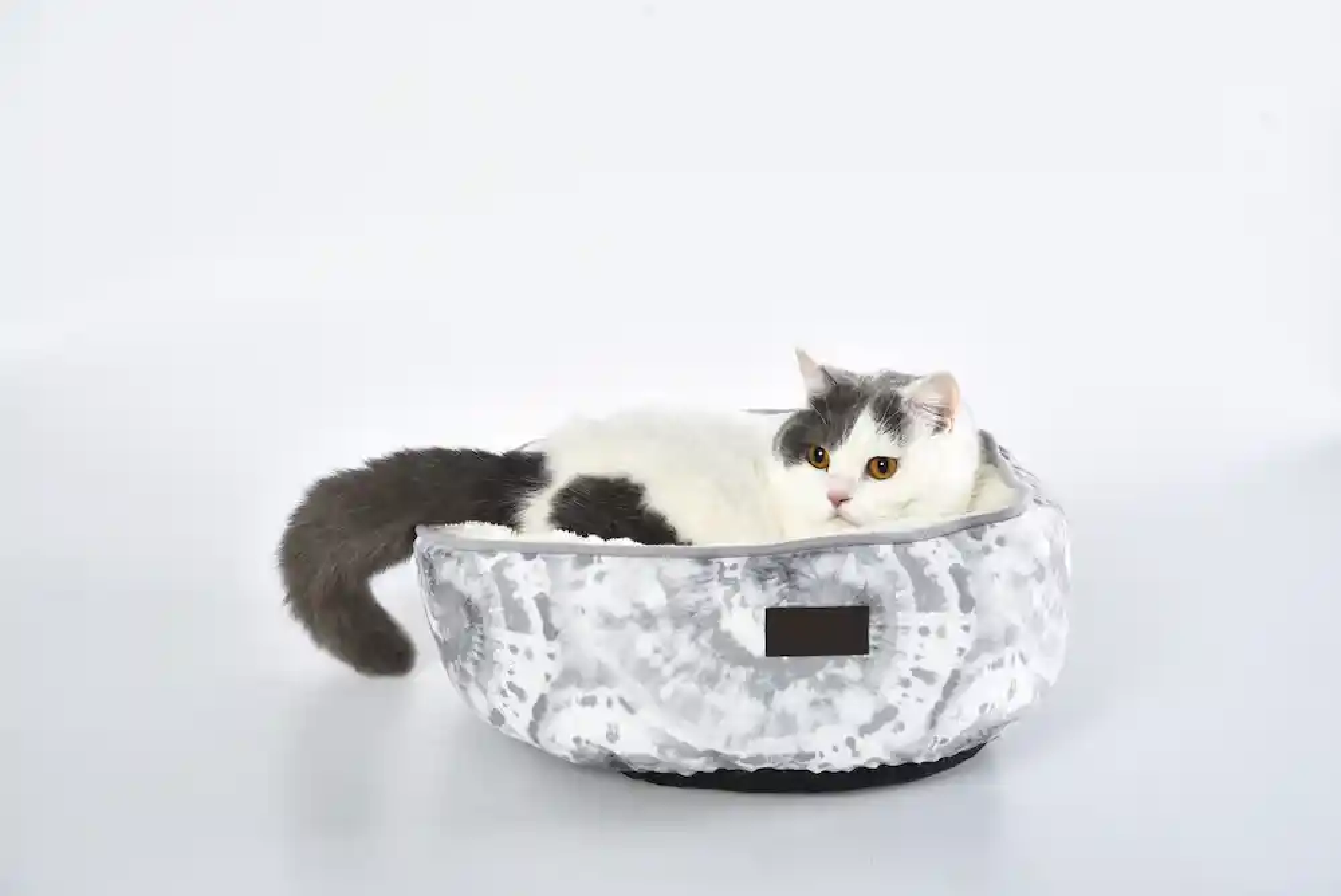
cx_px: 670
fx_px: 2236
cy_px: 448
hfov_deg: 33.4
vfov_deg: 22.7
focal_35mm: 60
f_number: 10
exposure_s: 1/125
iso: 320
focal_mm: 60
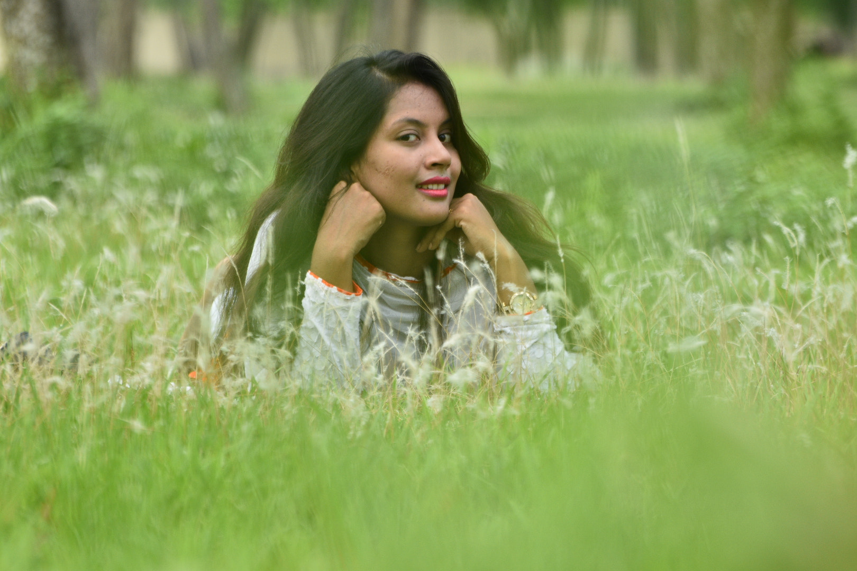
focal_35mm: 278
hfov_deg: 7.4
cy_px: 286
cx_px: 428
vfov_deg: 5.0
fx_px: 6606
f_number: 5
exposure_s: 1/640
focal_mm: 185
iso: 200
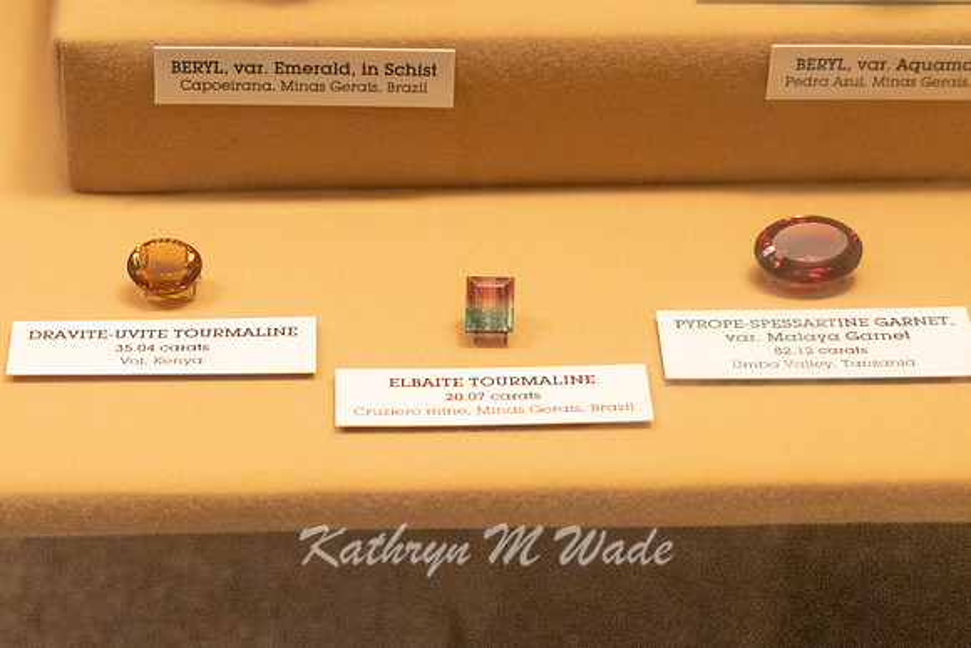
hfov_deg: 19.7
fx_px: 2803
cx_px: 488
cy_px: 302
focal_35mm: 104
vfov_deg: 13.2
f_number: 5.6
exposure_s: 1/80
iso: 4000
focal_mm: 87
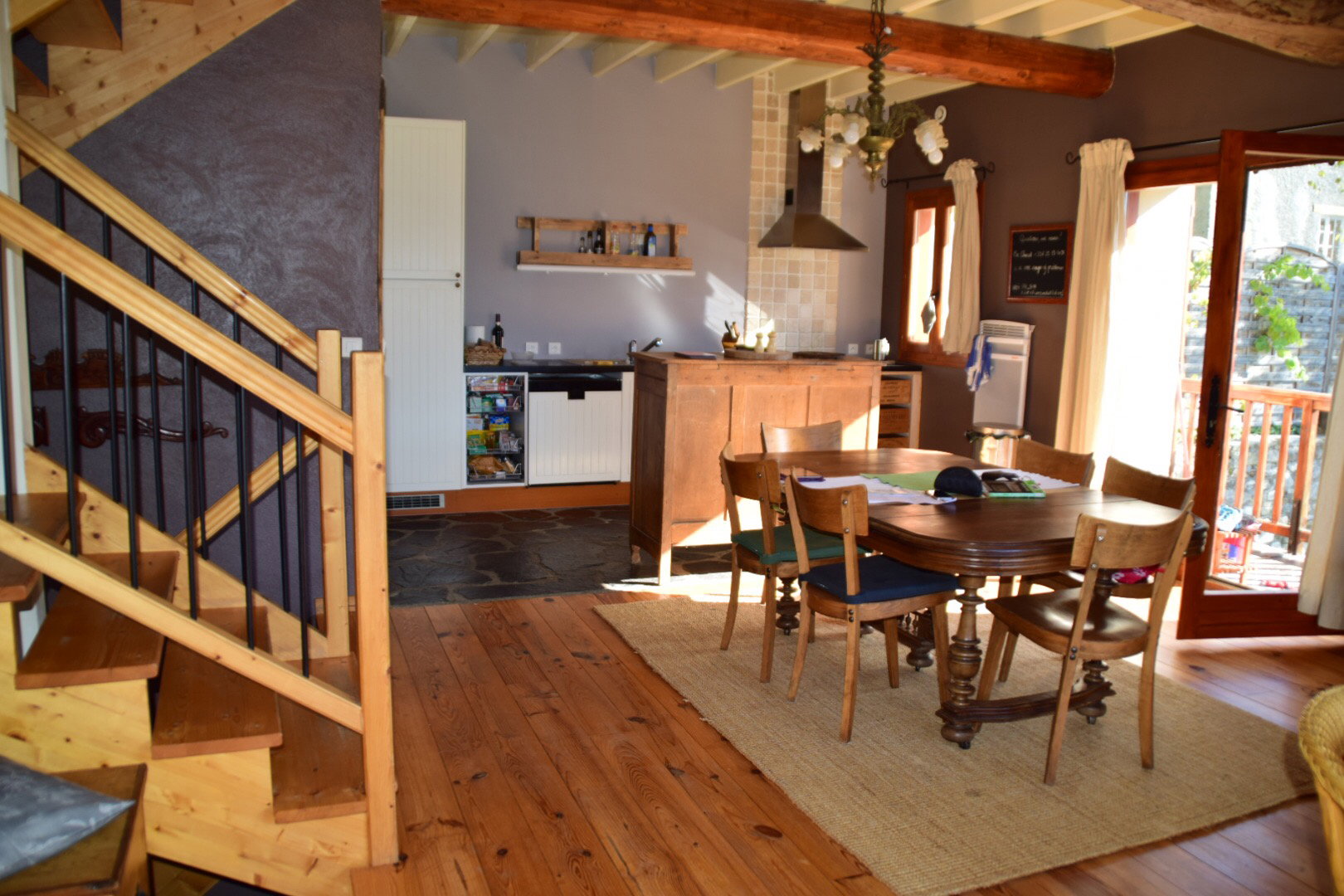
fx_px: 1008
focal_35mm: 27
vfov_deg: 47.9
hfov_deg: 67.4
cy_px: 448
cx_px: 672
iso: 100
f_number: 3.5
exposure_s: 1/100
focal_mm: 18
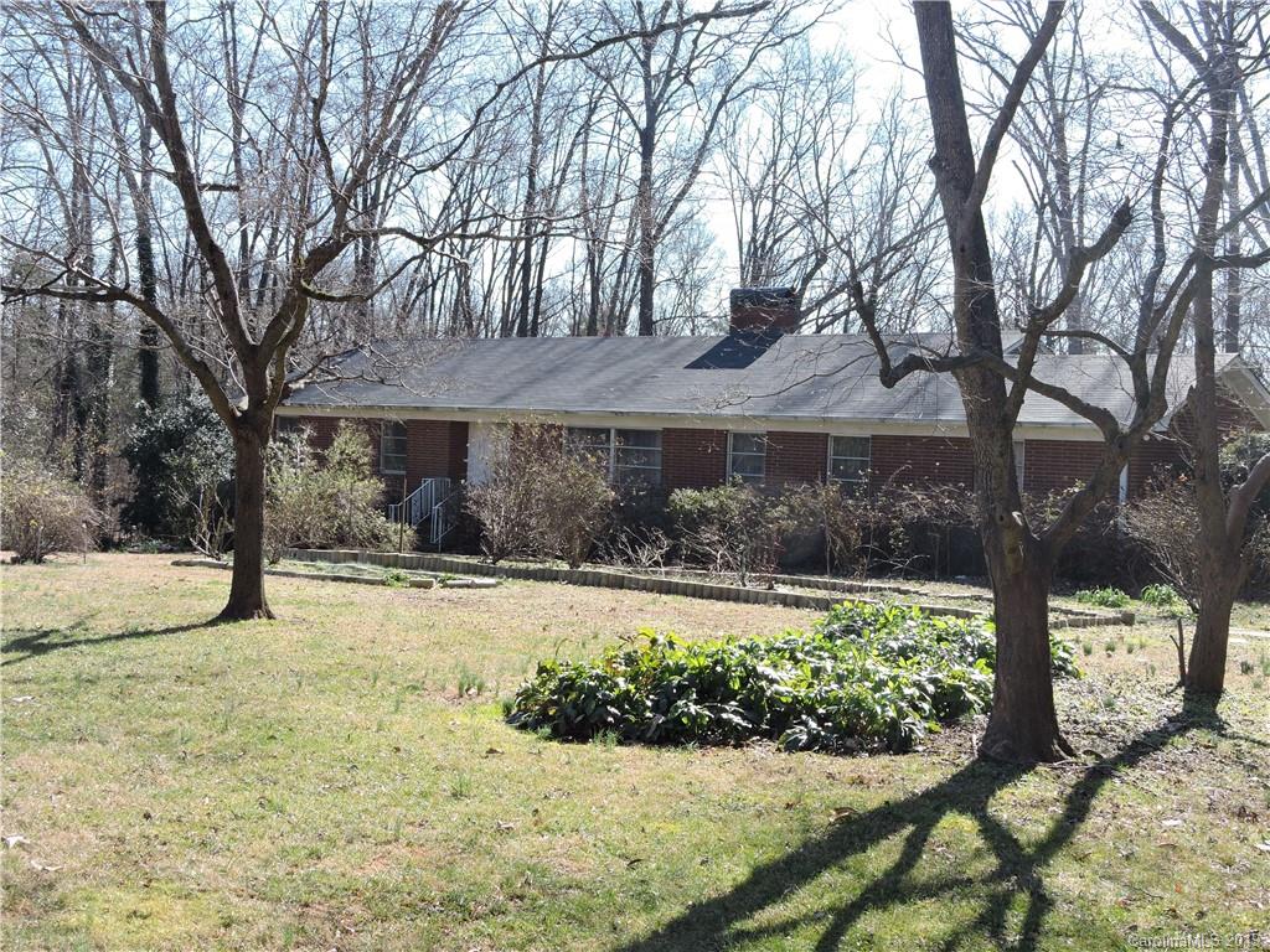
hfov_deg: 42.1
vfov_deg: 32.2
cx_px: 635
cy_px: 476
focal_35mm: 45
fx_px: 1651
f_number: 4
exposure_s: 1/320
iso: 100
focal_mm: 8.1
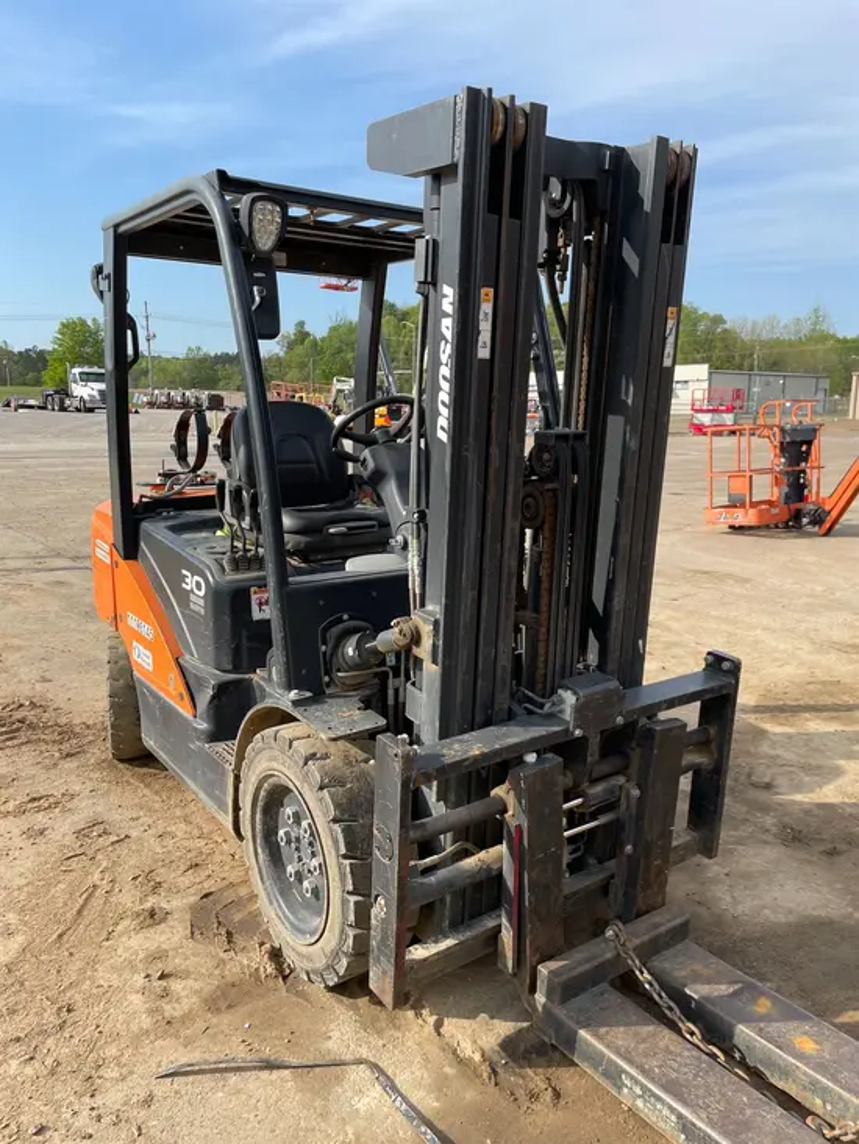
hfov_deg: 53.1
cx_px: 430
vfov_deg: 67.3
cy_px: 572
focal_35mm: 26
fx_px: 860
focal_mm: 4.2
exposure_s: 1/2020
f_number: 1.6
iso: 32
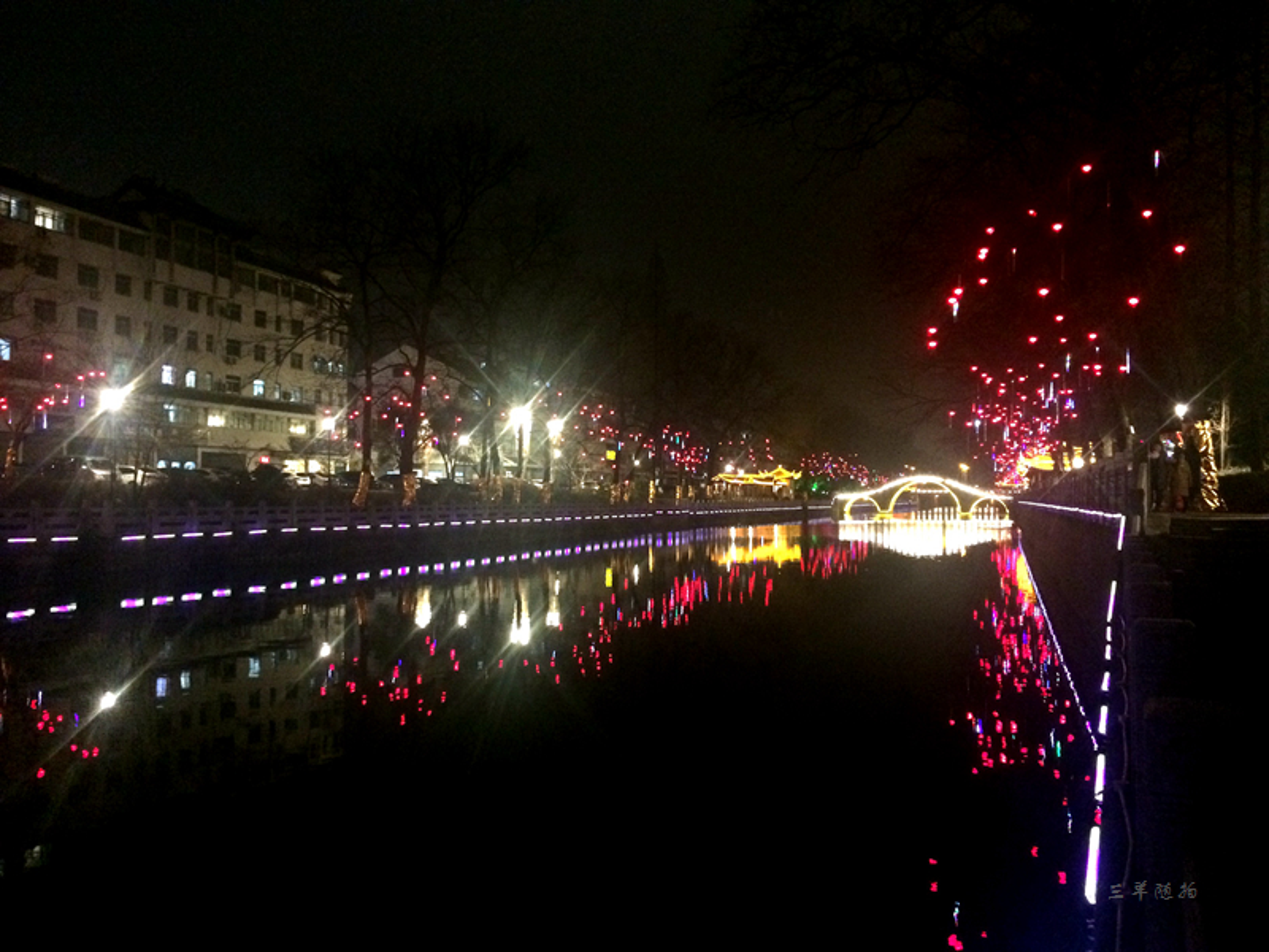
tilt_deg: +1.3
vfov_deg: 48.2
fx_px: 1063
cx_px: 634
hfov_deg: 61.7
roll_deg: +0.0
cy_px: 476
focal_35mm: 29
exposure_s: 1/17
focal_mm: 4.15
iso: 640
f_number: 2.2
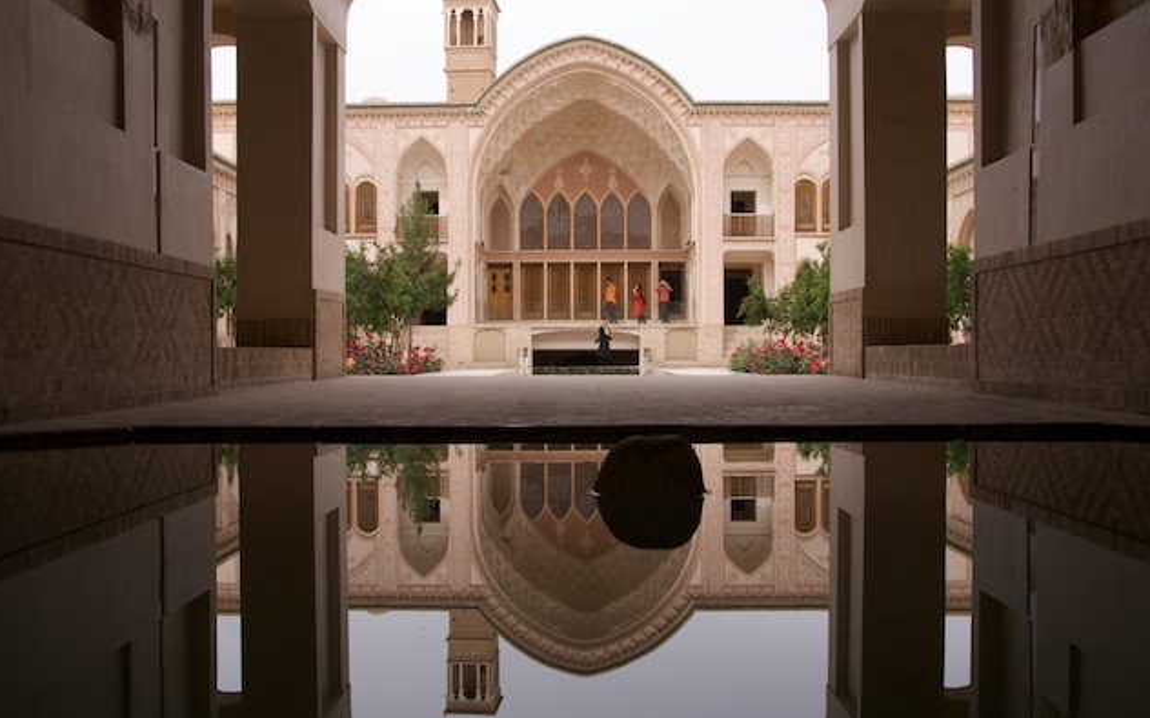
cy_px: 358
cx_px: 571
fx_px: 972
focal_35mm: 31
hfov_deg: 61.2
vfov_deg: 40.6
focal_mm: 20
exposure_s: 1/160
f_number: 10
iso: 200
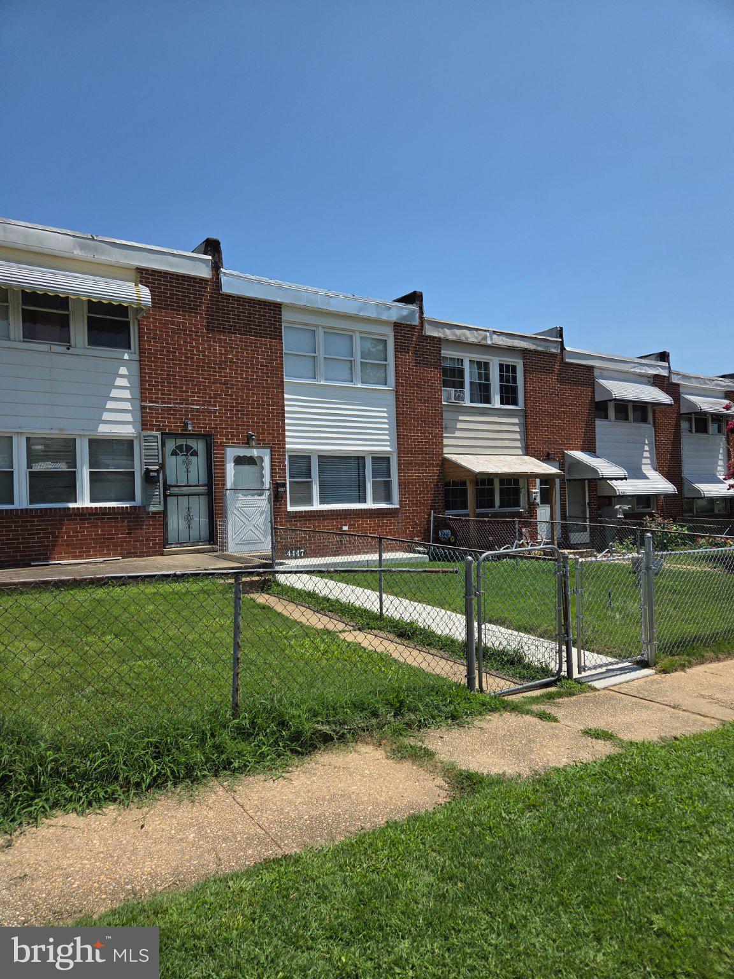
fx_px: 650
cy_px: 490
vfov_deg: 73.9
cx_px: 367
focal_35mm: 23
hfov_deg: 58.9
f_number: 1.8
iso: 80
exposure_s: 1/6412
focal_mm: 5.4
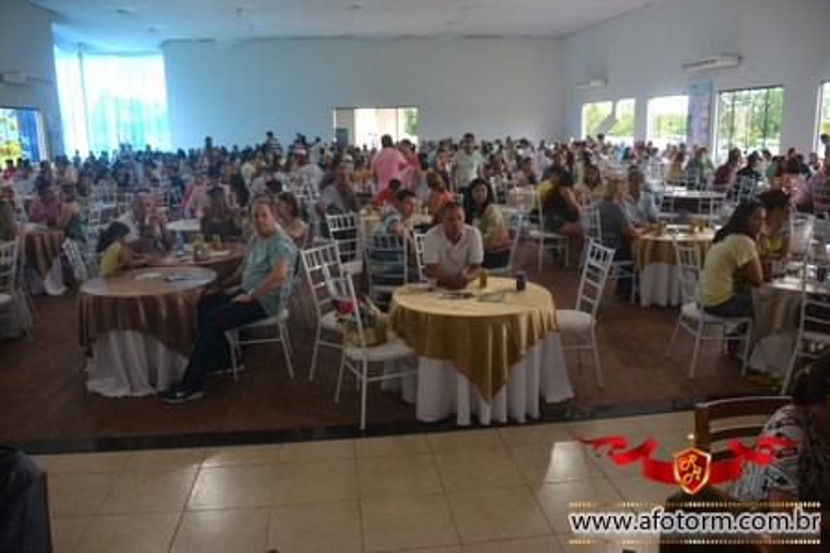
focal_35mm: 30
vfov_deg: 43.6
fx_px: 692
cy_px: 276
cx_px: 415
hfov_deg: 61.9
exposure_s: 1/60
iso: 1100
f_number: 3.5
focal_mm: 20
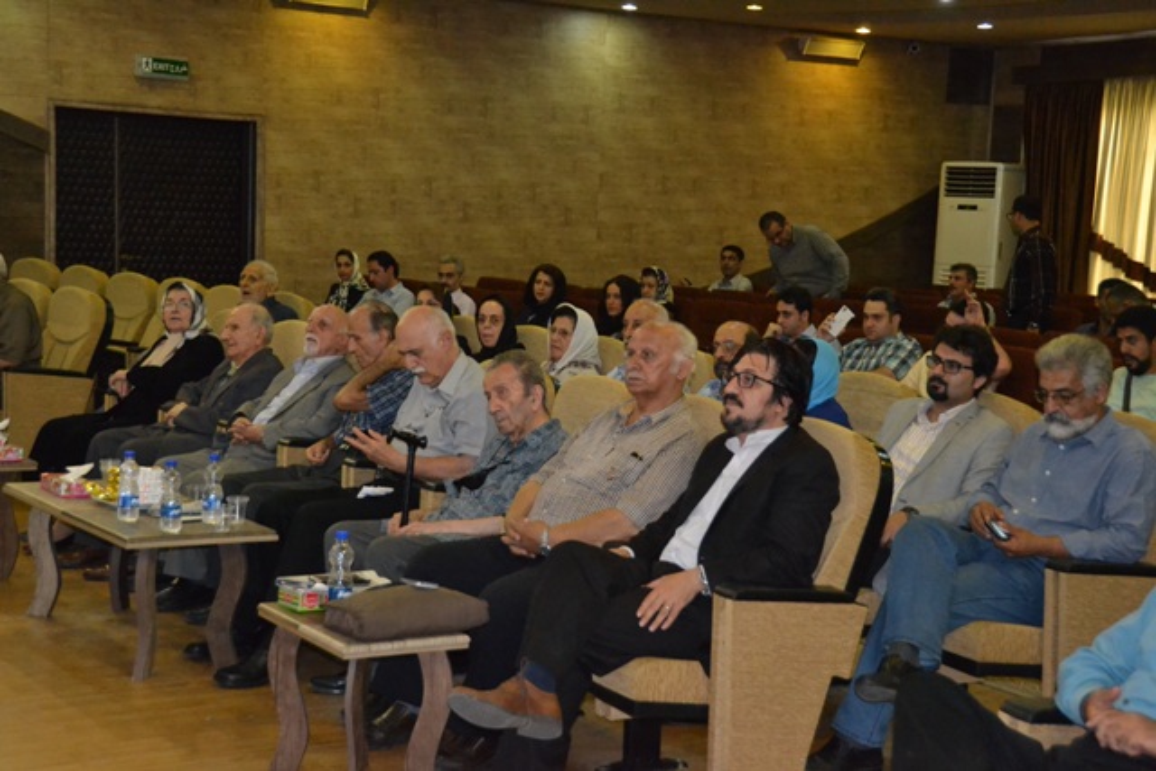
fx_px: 1831
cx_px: 578
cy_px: 386
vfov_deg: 23.8
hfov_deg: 35.0
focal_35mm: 57
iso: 3200
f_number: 4.2
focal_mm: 38
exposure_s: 1/60
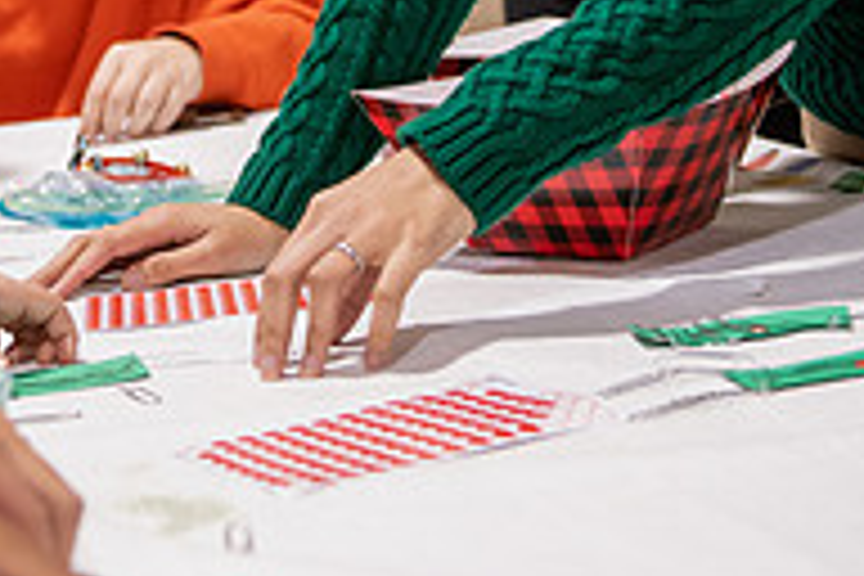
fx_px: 2544
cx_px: 184
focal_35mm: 106
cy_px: -146
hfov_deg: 19.1
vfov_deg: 12.6
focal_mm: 35
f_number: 3.2
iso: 1000
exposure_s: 1/160
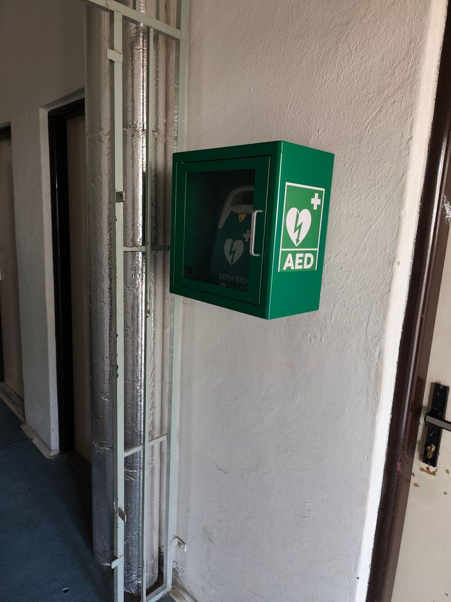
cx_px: 226
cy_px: 301
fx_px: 399
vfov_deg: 73.9
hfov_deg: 58.9
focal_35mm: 23
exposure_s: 1/33.3
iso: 800
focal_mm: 6.19
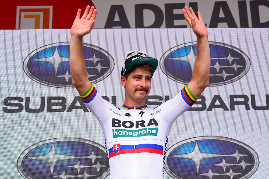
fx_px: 598
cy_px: 90
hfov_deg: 25.4
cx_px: 134
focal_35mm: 80
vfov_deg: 17.1
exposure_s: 1/800
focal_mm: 80
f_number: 7.1
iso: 800
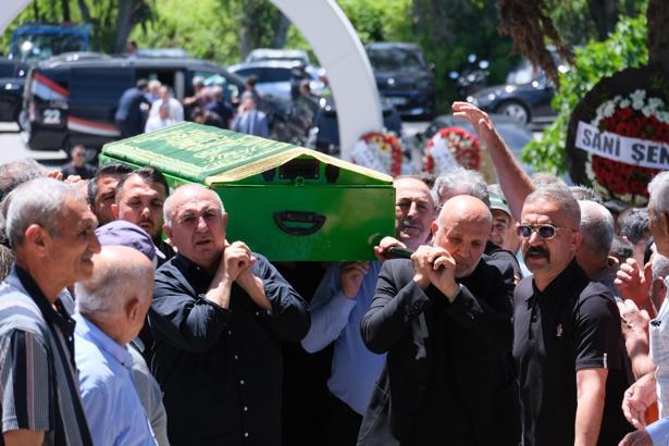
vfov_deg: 8.0
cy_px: 223
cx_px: 334
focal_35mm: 171
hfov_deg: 12.0
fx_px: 3178
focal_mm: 113.8
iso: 320
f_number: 5.6
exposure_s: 1/350
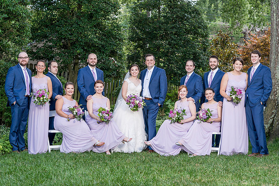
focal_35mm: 80
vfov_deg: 17.2
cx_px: 141
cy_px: 90
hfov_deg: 25.5
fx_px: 617
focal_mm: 76
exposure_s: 1/200
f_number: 6.3
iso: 200
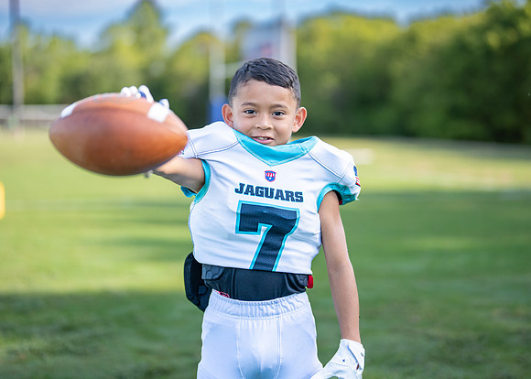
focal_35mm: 58
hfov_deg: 33.6
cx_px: 264
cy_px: 170
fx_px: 879
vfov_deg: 24.3
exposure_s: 1/2000
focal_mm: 50
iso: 100
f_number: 1.2
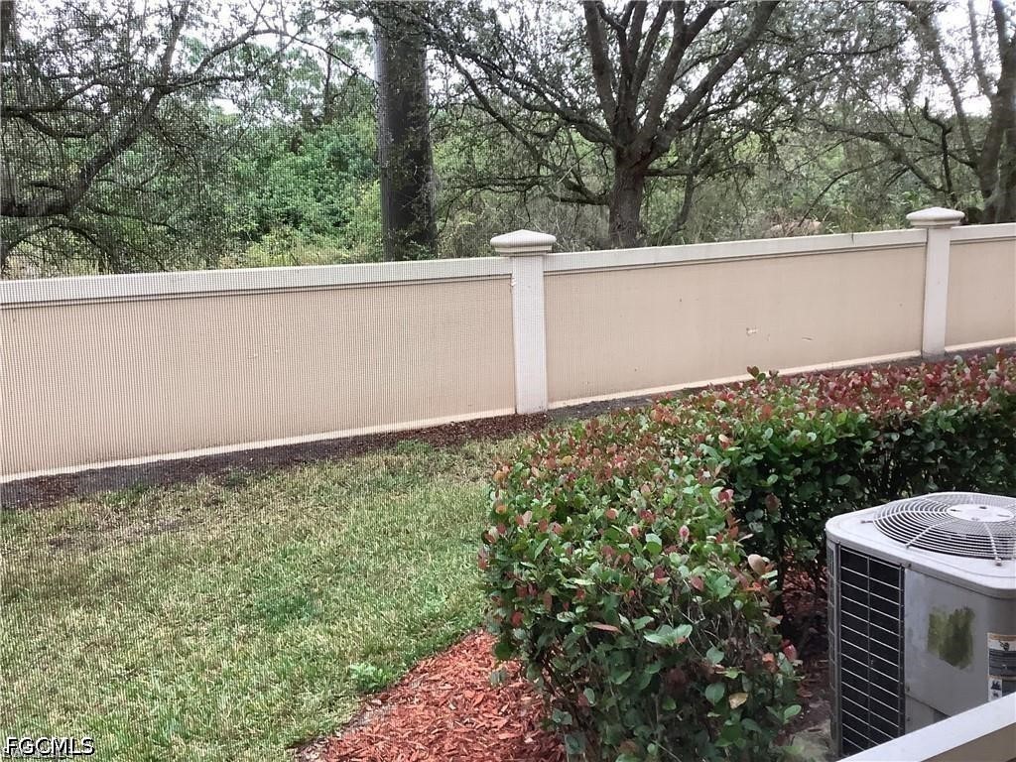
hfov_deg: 58.4
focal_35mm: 31
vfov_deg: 45.4
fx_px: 910
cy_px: 381
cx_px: 508
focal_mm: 3.3
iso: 100
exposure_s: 1/60
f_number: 2.4
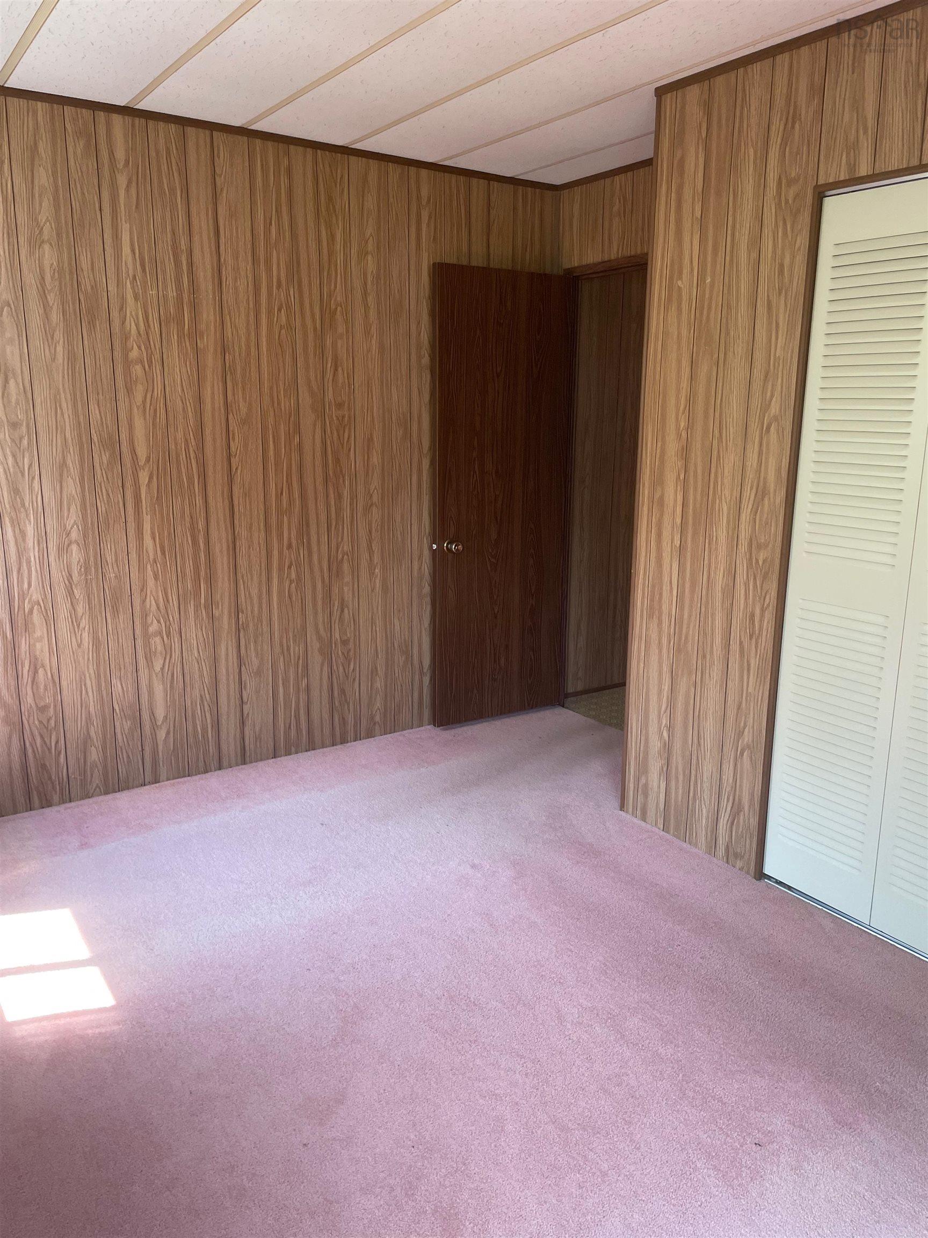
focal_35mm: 26
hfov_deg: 53.1
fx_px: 929
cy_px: 619
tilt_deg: -13.5
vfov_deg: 67.3
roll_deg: -0.3
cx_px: 464
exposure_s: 1/111
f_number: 1.6
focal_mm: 4.2
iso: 125
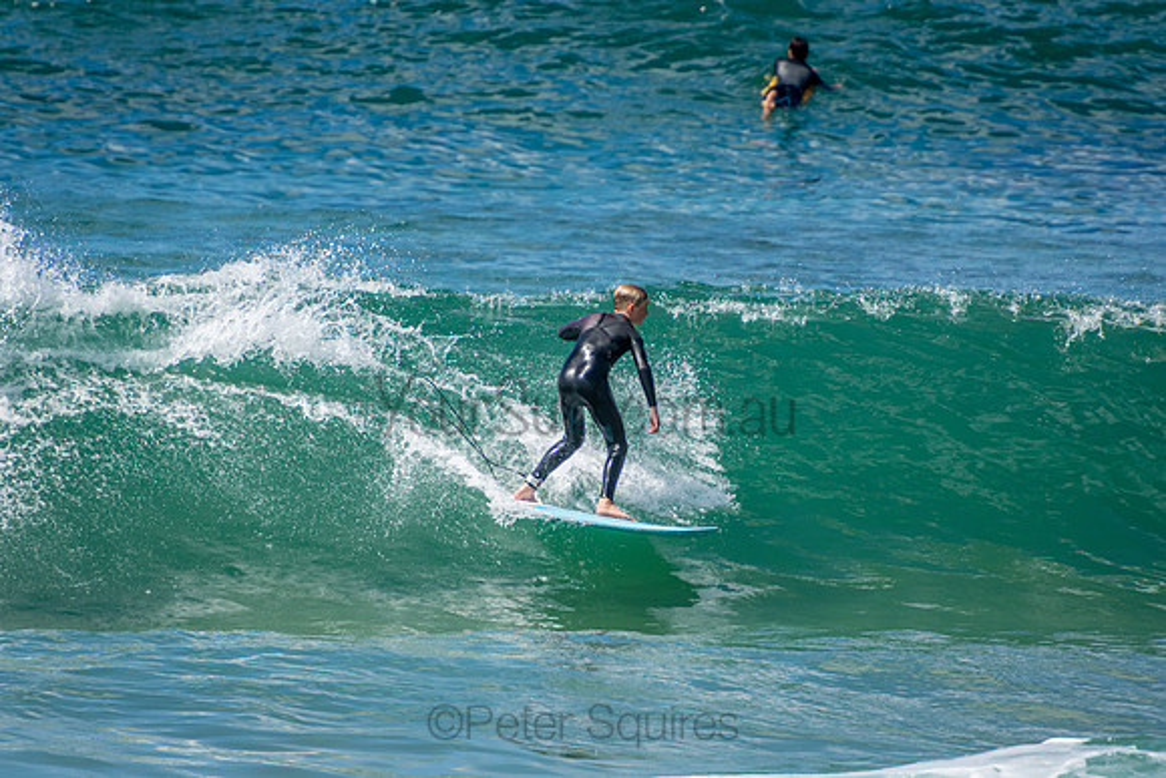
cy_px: 389
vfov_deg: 2.3
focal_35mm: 600
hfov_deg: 3.4
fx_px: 19437
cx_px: 583
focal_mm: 400
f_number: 5.6
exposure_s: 1/2000
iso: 450
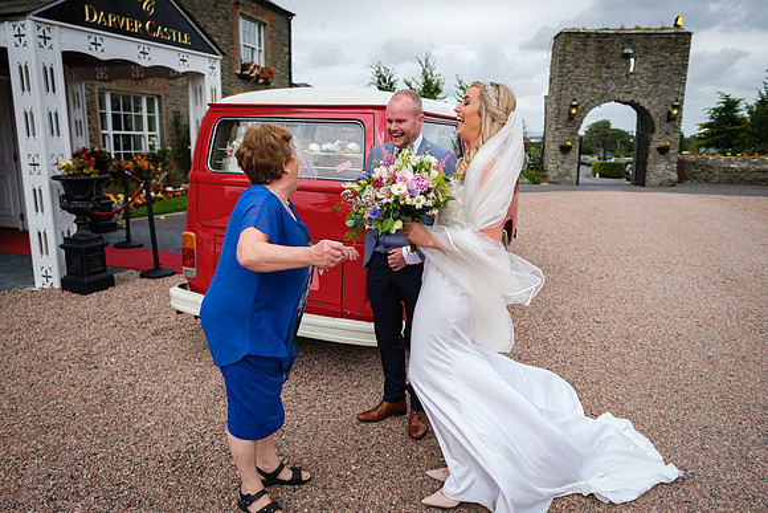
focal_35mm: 26
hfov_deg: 70.3
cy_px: 254
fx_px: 545
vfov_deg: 50.4
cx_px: 380
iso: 200
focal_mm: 16
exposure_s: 1/1000
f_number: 2.2
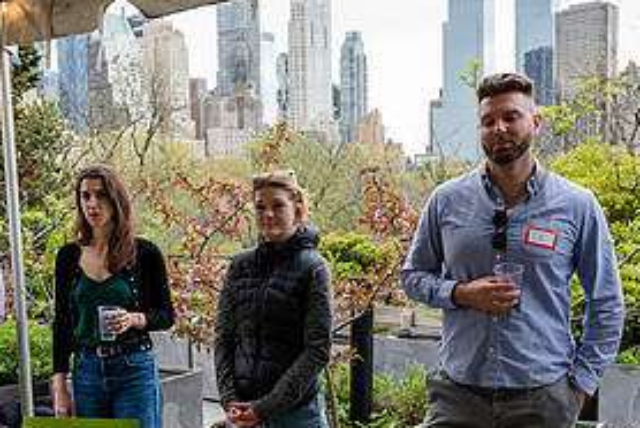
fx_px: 890
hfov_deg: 39.3
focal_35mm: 50
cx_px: 239
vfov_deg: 26.9
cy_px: 293
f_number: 4
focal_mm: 24
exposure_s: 1/500
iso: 1000
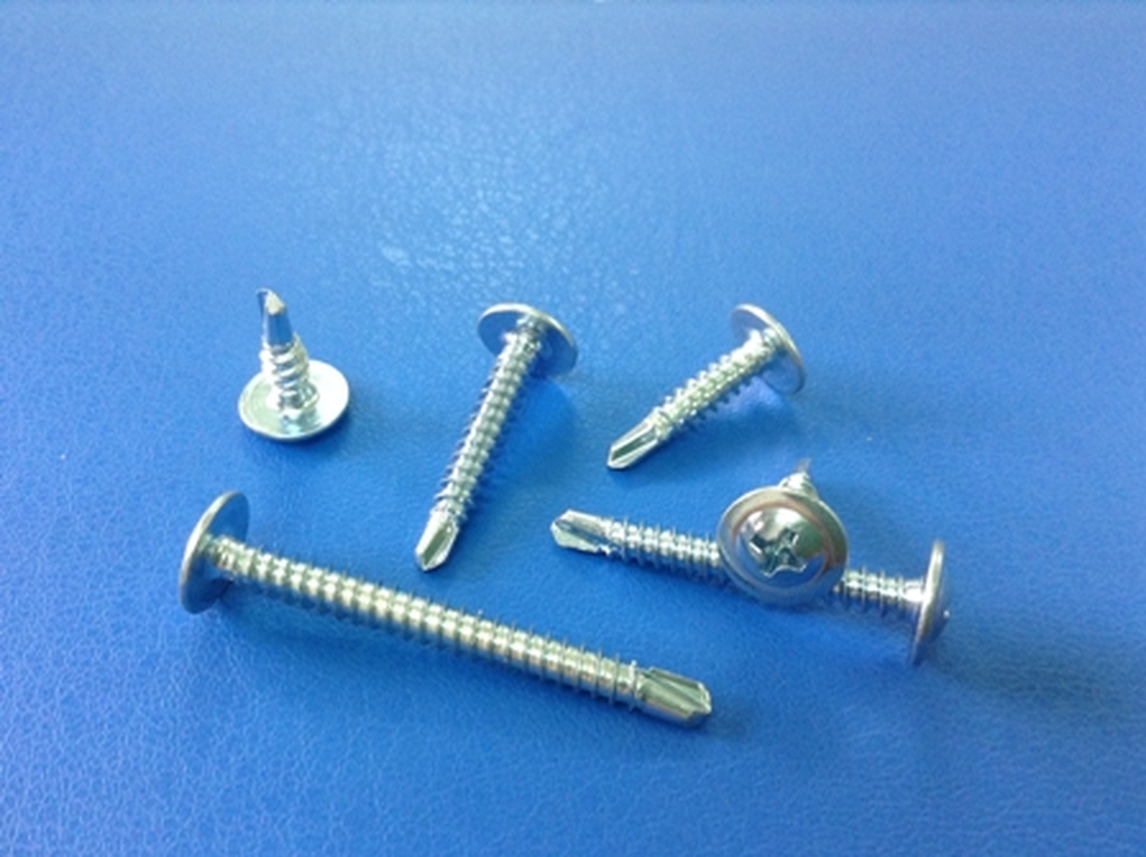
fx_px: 1091
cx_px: 573
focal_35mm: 33
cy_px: 428
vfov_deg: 42.9
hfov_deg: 55.4
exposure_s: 1/24
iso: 100
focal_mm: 3.3
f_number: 2.4
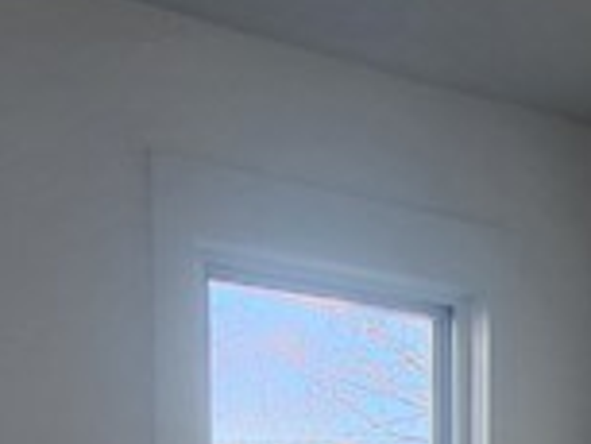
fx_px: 1487
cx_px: 676
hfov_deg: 21.2
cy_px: 753
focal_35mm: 87
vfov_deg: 15.1
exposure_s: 1/120
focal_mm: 2.2
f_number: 2.2
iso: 64
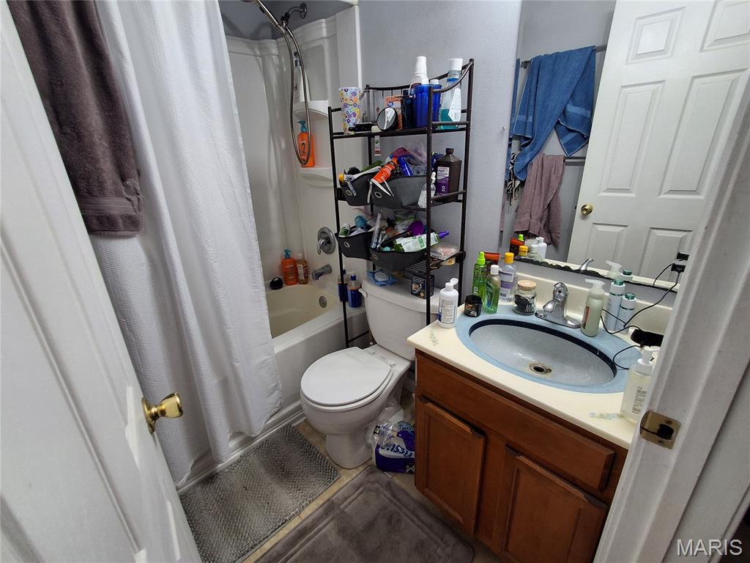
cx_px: 375
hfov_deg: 94.5
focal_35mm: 16
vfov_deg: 78.1
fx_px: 347
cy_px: 282
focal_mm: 1.64
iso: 125
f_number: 2.2
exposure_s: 1/50
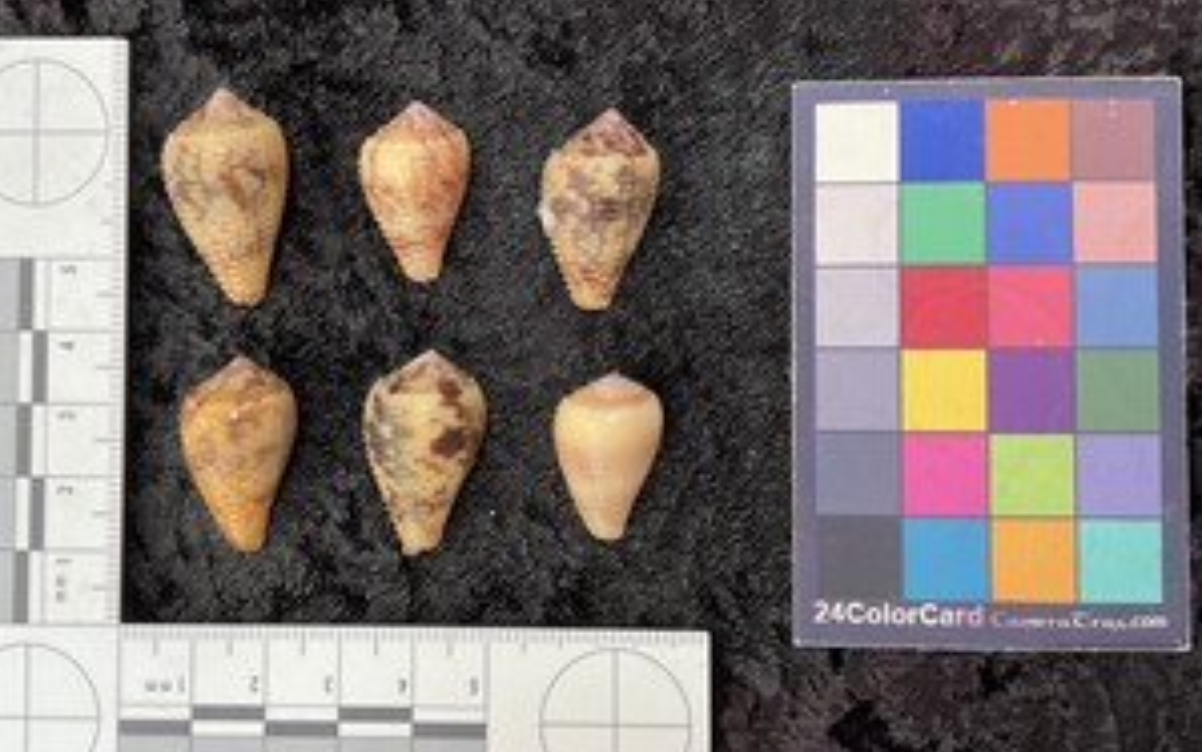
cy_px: 380
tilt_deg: -88.9
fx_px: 1180
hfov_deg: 53.8
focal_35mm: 36
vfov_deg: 35.4
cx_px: 511
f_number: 1.8
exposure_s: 1/120
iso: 50
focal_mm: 3
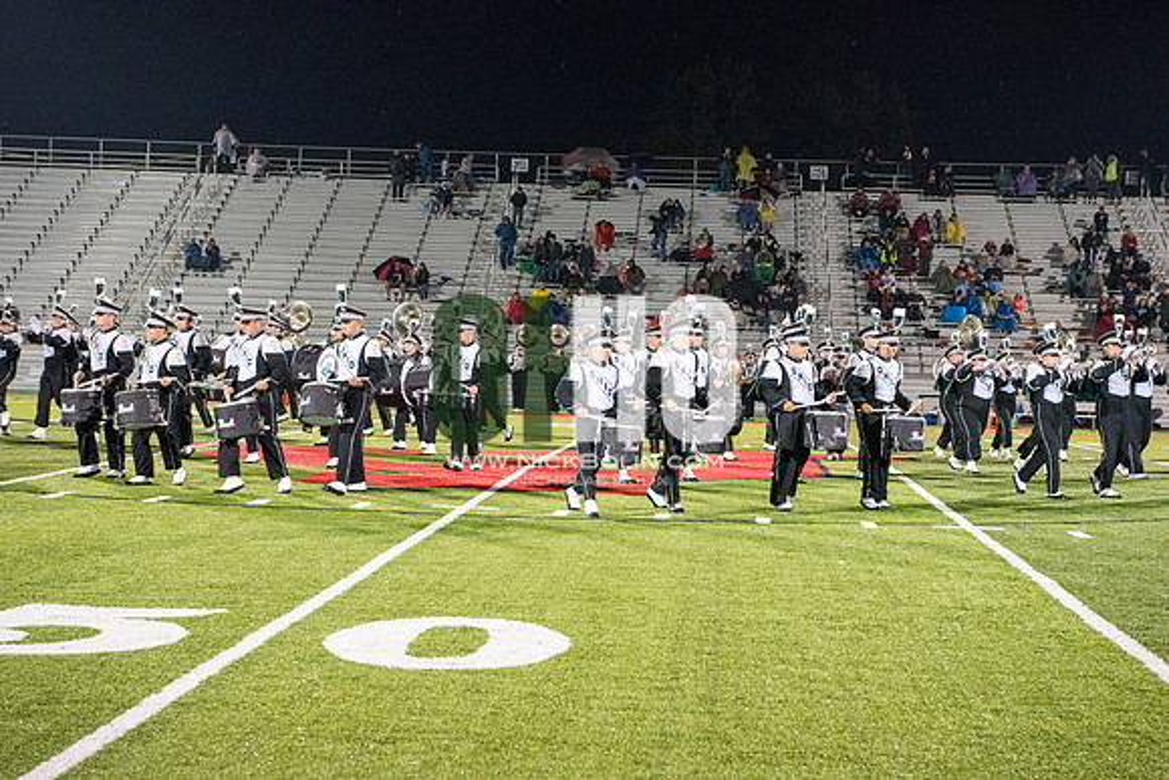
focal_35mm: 70
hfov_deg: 28.8
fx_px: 2273
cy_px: 390
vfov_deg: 19.5
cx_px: 584
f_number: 5.6
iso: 5000
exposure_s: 1/200
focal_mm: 70
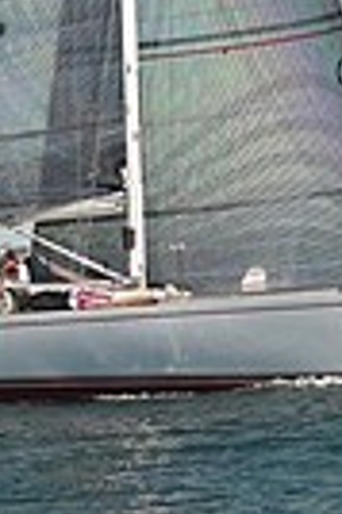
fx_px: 5314
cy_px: -61
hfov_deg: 3.7
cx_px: 206
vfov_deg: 5.5
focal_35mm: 372
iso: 250
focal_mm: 86
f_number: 5.6
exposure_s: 1/800
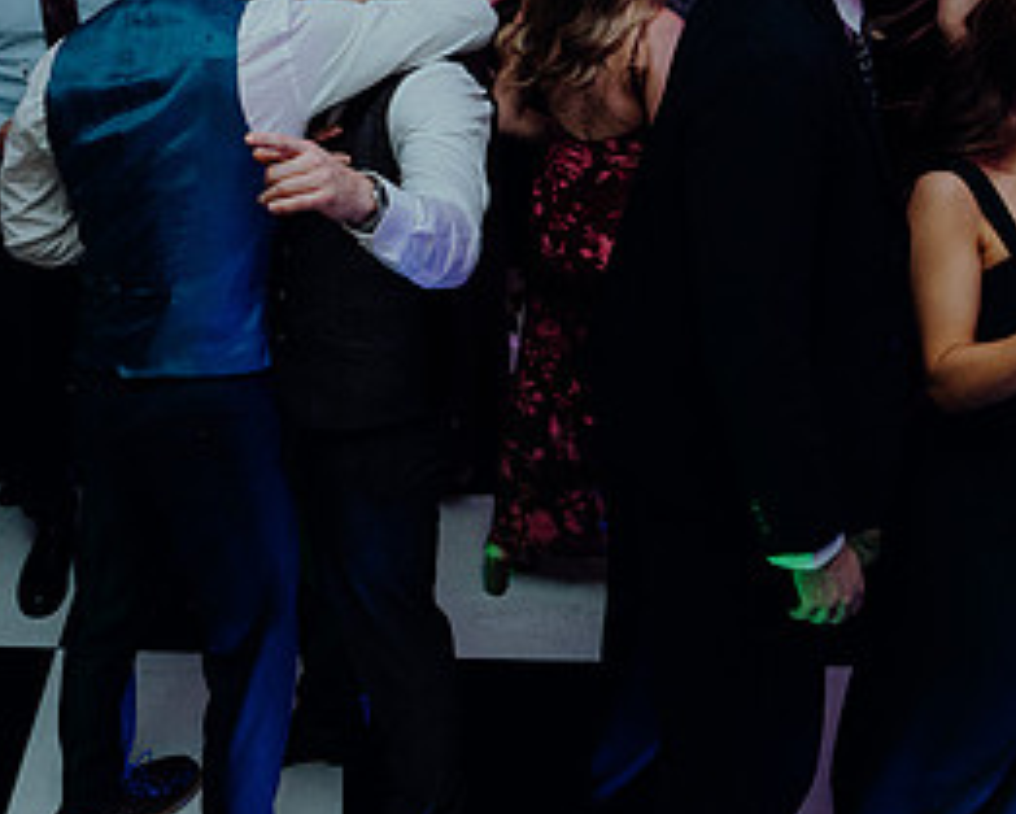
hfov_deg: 37.0
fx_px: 1504
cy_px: 92
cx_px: 350
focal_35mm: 50
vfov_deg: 29.1
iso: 2500
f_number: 3.5
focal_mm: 24
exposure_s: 1/160
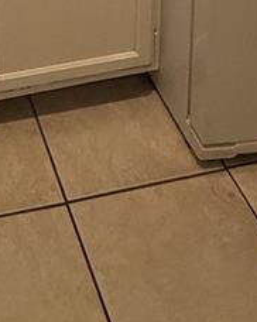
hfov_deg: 19.8
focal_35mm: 72
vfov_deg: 16.8
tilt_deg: -9.2
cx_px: -59
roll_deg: +0.5
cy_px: -374
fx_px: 685
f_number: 2.2
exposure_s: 1/120
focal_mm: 2.22
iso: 125
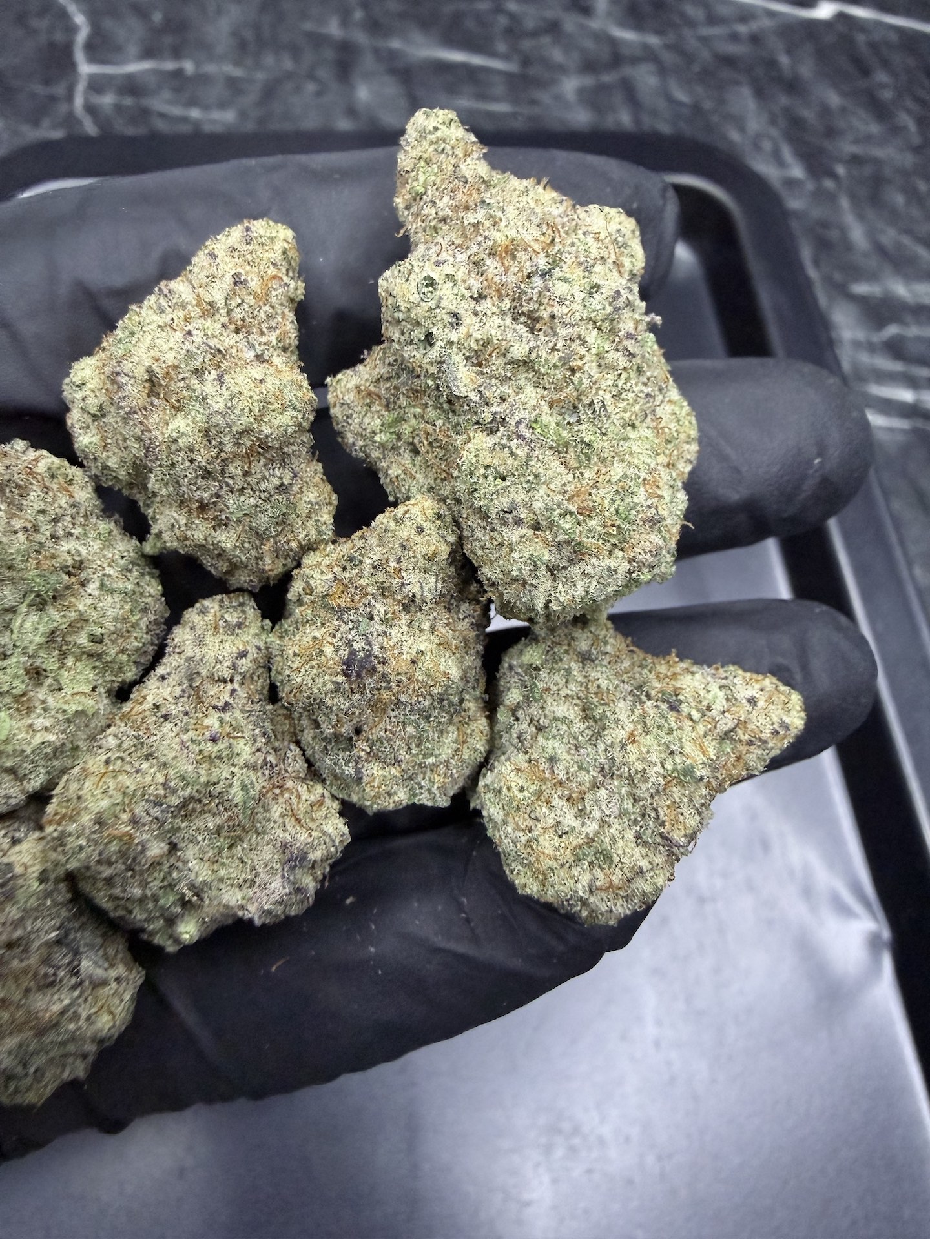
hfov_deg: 56.8
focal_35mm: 24
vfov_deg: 71.6
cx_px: 465
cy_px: 620
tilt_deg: -62.2
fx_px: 860
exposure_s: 1/145
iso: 500
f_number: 2.2
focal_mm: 2.22
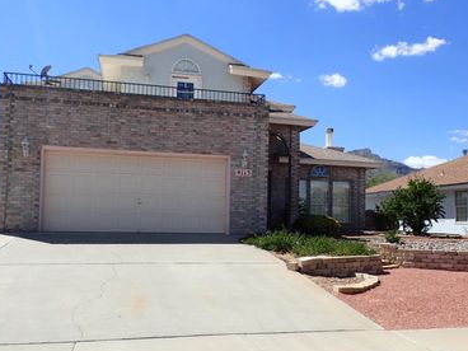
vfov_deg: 41.8
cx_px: 245
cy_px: 191
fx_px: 460
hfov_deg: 53.9
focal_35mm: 34
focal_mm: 4.5
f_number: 8
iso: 100
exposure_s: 1/200
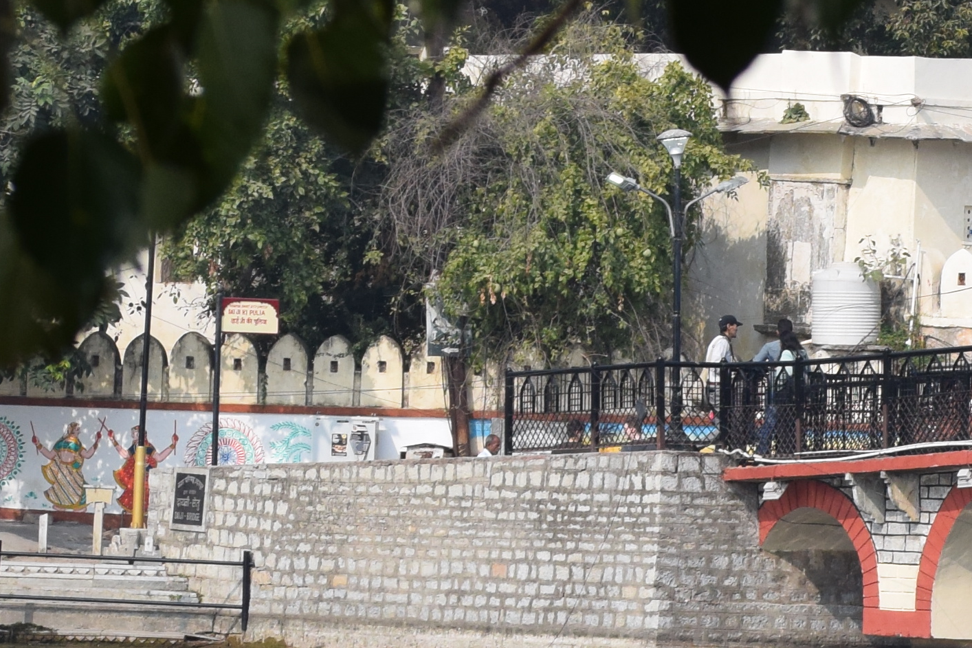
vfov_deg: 3.9
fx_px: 9454
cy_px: 333
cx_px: 2053
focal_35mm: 350
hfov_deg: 5.7
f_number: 6.3
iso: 400
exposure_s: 1/1600
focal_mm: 55
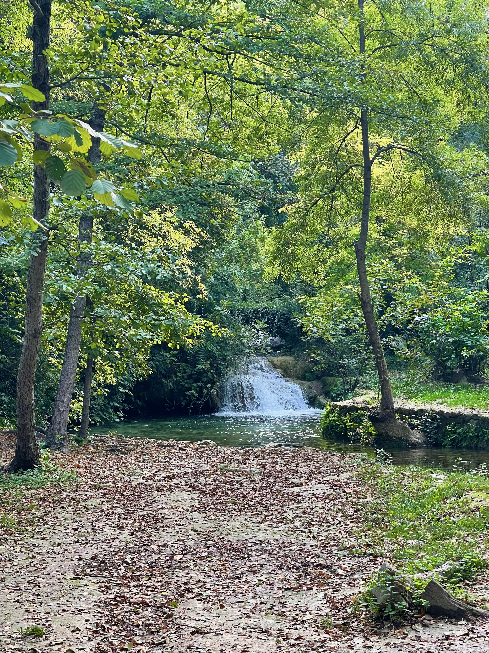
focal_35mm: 64
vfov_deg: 30.3
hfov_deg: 22.9
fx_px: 1205
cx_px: 244
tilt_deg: +1.5
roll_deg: +1.2
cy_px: 326
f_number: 2.2
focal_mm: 7.5
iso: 80
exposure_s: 1/99
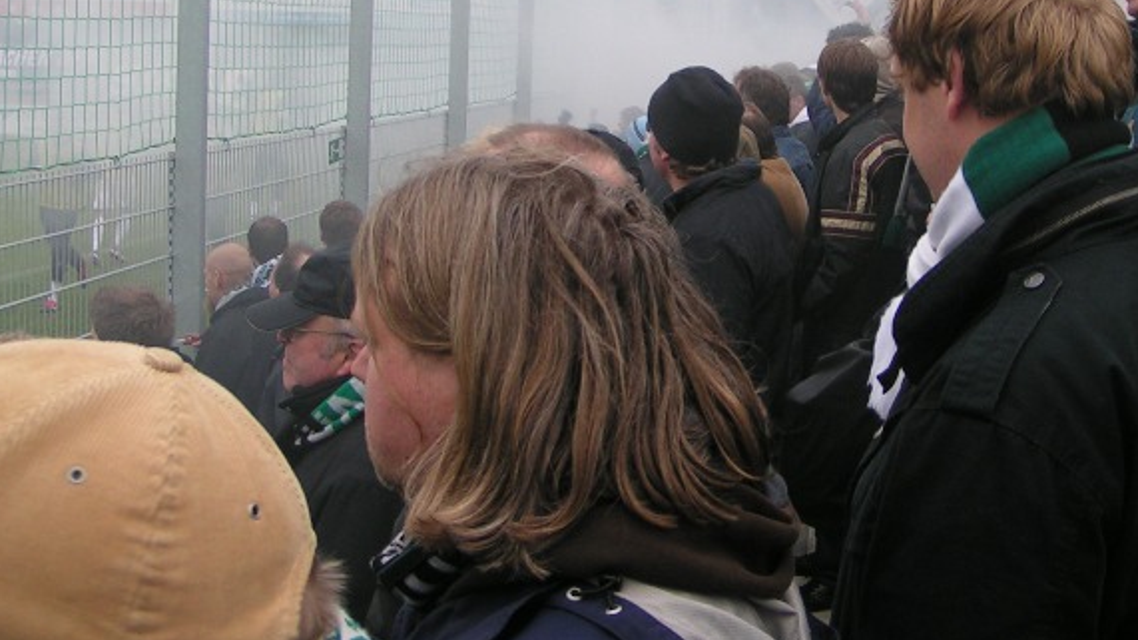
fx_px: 1750
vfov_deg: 20.5
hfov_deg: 35.9
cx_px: 678
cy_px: 130
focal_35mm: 58
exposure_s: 1/80
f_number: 4
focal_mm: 5.8
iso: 50
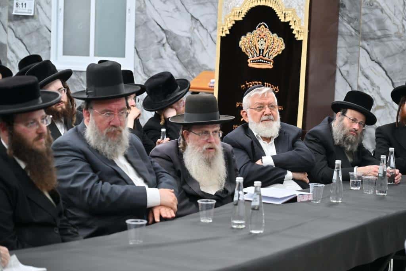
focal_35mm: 86
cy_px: 136
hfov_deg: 23.6
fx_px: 970
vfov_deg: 15.9
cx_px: 203
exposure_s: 1/250
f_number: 4
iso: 800
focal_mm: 86
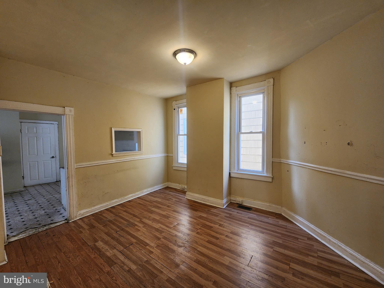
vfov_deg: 89.9
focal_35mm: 13
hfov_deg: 106.2
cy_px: 144
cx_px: 192
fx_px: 144
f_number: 2.2
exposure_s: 1/60
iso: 160
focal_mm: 2.2
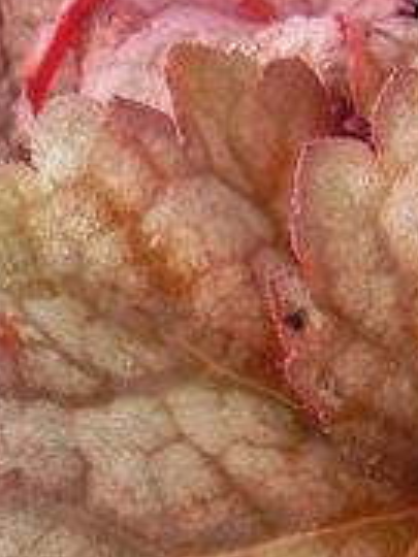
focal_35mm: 147
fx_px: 2367
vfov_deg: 12.6
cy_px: 907
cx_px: 548
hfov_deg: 9.9
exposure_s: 1/80
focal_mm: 5.9
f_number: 4
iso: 160
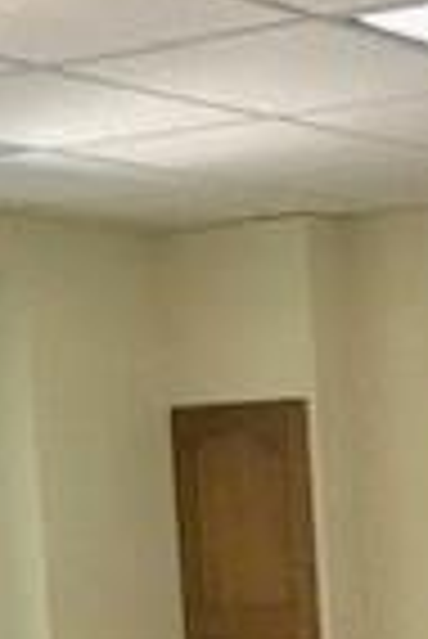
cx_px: 712
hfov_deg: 10.0
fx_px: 2330
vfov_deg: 14.6
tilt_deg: -8.1
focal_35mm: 131
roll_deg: +2.2
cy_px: 954
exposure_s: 1/9
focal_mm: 3.99
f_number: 1.8
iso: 100
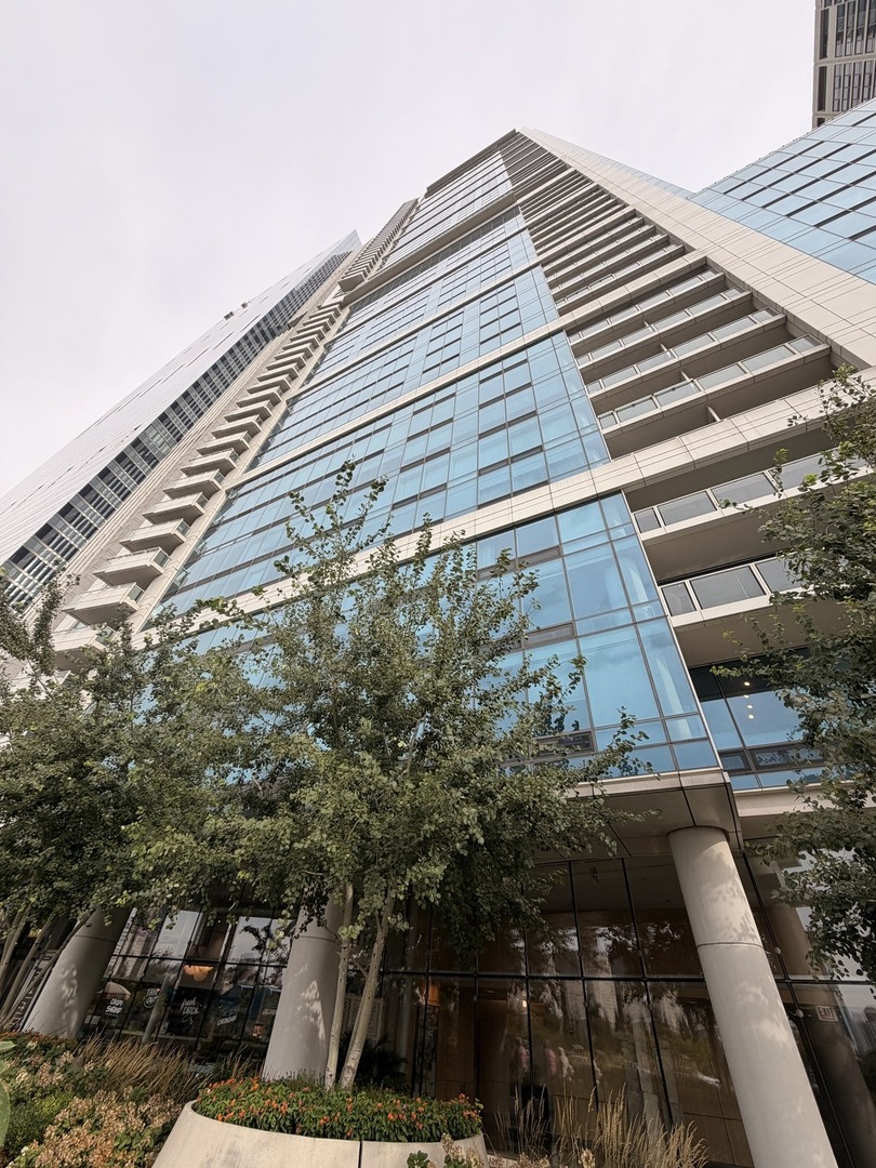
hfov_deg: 85.7
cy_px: 584
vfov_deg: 102.1
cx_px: 438
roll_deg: -6.6
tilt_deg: +43.6
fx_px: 472
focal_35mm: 14
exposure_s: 1/770
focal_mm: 2.22
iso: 40
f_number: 2.2
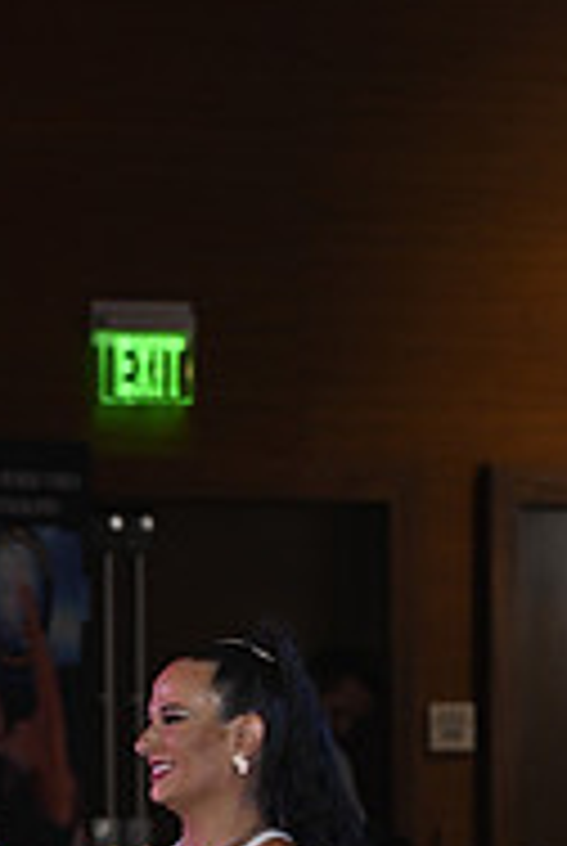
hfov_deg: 3.7
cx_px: 52
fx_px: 8709
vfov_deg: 5.5
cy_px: 1098
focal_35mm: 370
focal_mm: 120
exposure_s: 1/200
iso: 2000
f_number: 5
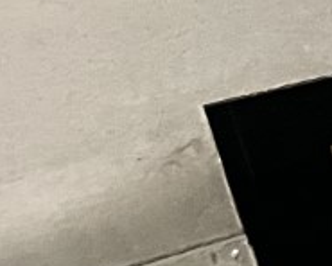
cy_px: 424
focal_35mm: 198
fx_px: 1946
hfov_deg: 7.3
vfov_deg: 7.6
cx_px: 1289
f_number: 1.6
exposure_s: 1/52
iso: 500
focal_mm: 4.2
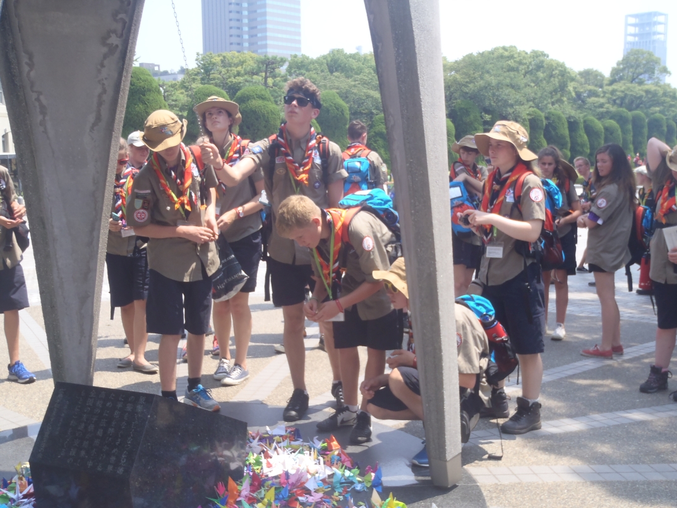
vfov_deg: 34.3
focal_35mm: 42
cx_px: 338
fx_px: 821
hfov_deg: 44.8
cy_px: 254
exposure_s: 1/160
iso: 80
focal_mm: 7.57
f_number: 5
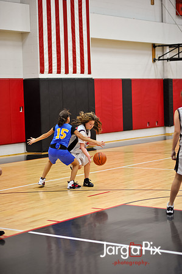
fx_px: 646
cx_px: 91
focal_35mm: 85
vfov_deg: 23.9
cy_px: 137
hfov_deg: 16.0
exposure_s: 1/500
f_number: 2
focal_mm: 85
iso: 1600
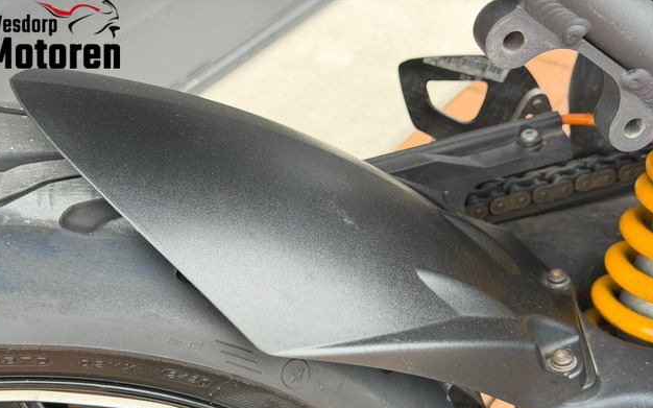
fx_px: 925
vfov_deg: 24.8
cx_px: 320
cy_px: 249
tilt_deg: -45.4
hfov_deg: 38.9
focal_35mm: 52
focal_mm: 6.76
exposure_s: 1/315
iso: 80
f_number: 1.78
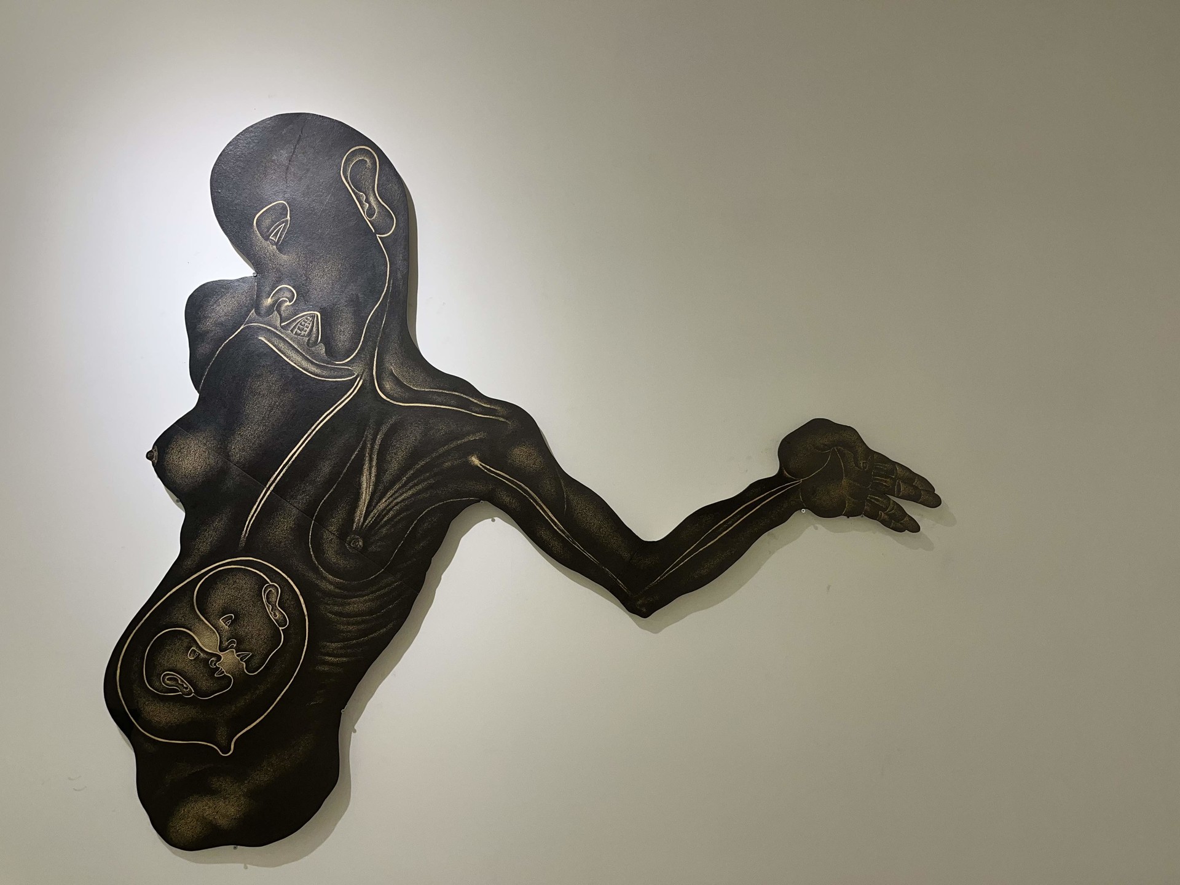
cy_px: 442
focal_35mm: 26
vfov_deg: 53.1
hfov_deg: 67.3
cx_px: 590
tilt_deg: -3.4
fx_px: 886
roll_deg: -1.0
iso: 64
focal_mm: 5.1
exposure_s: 1/120
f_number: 1.6
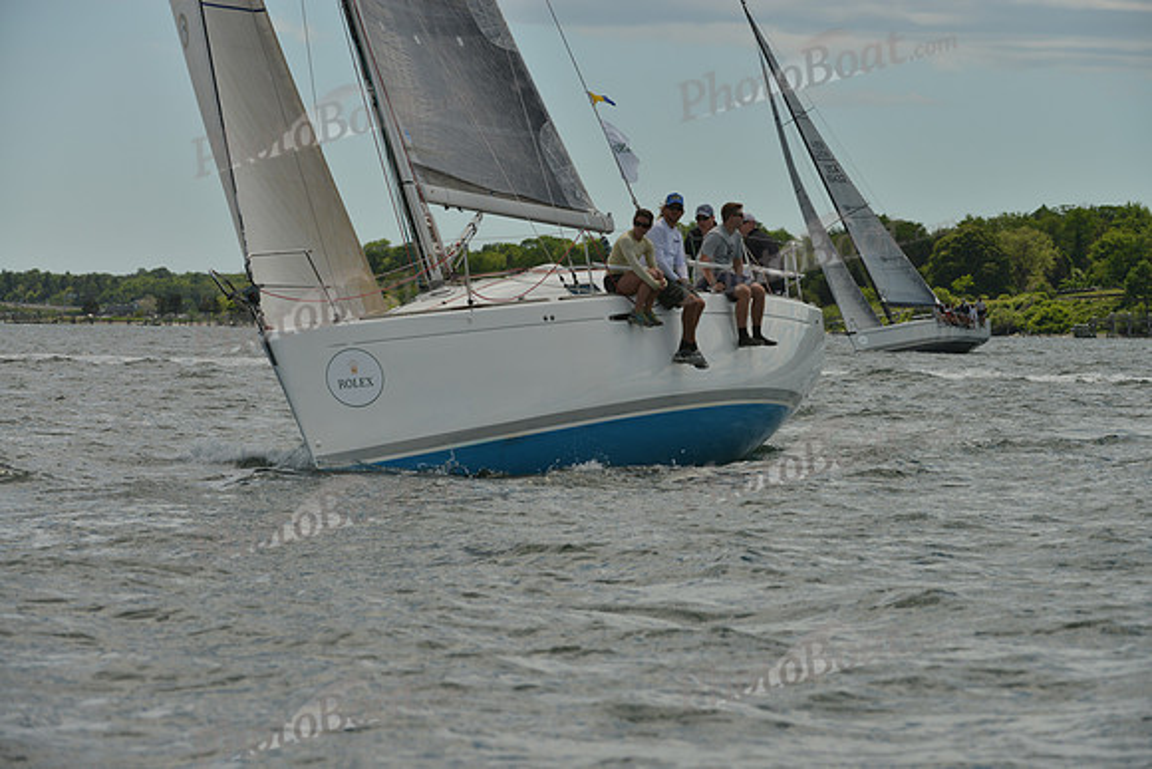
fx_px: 6401
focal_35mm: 200
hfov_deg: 10.3
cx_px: 576
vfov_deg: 6.9
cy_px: 384
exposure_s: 1/800
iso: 200
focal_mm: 200
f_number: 8
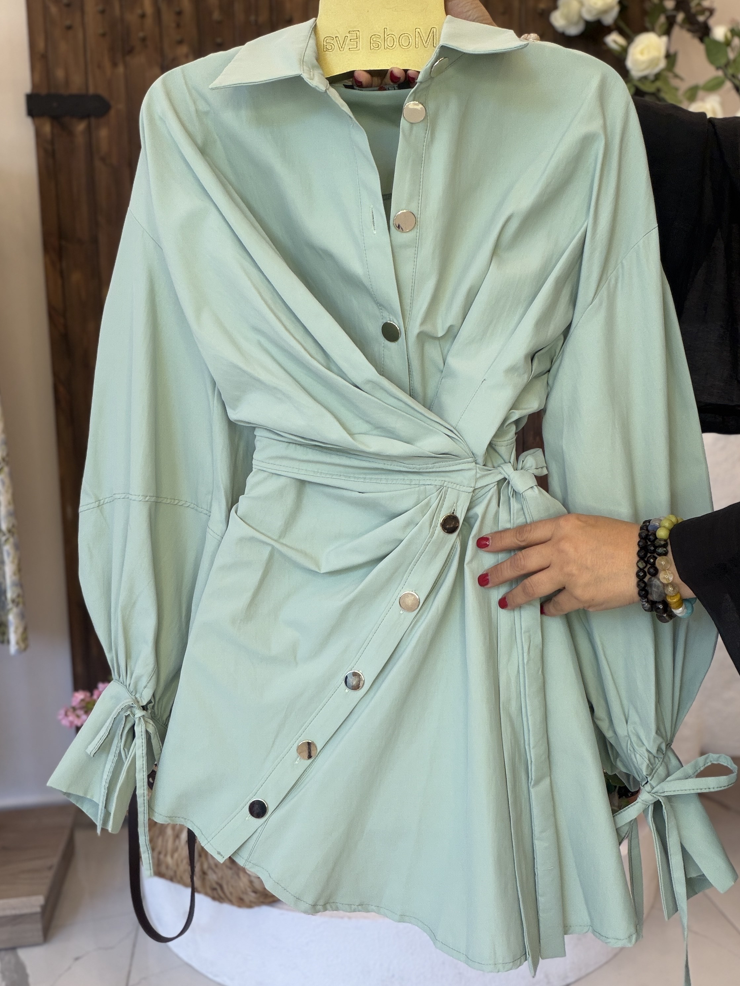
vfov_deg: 58.4
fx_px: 884
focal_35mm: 31
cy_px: 493
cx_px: 362
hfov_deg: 45.4
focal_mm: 2.71
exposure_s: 1/121
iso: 50
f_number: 1.9
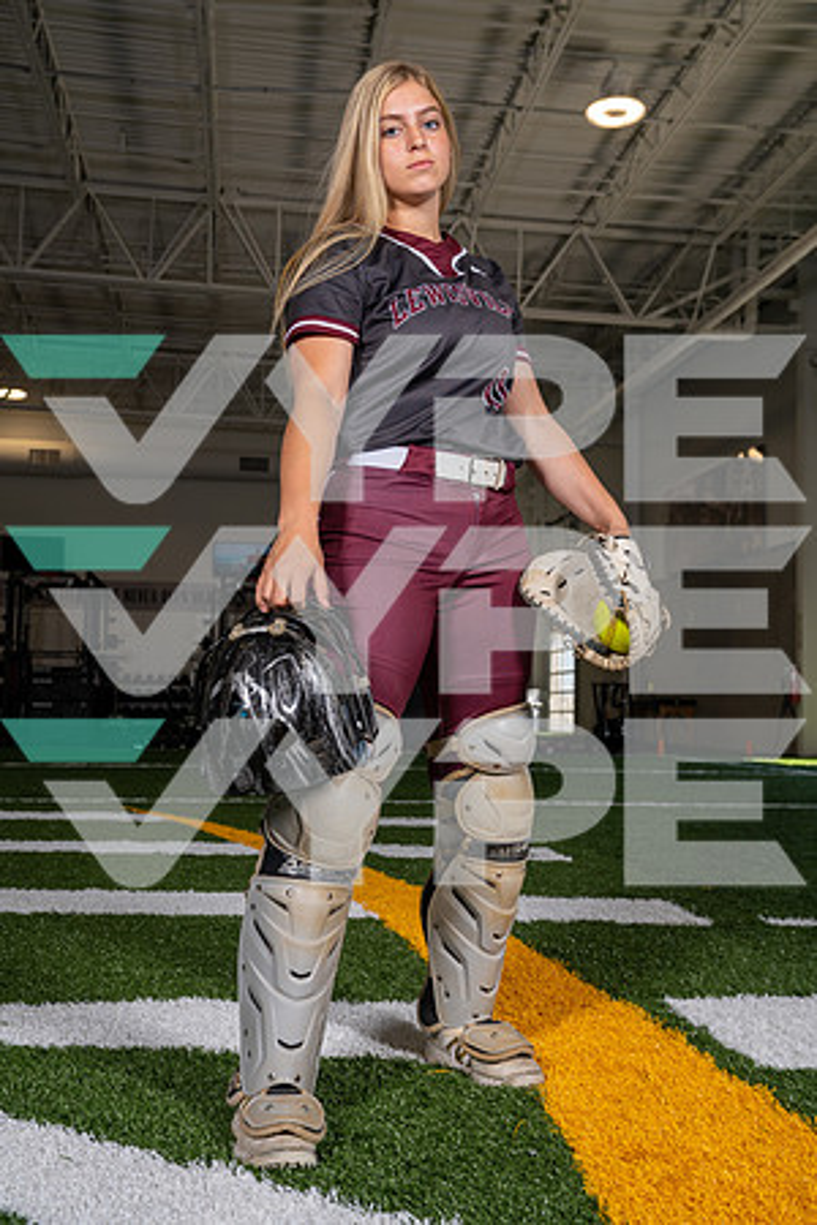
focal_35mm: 40
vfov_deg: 48.5
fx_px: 1362
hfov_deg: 33.4
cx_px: 408
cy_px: 612
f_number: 5.6
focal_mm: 40
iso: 200
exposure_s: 1/200
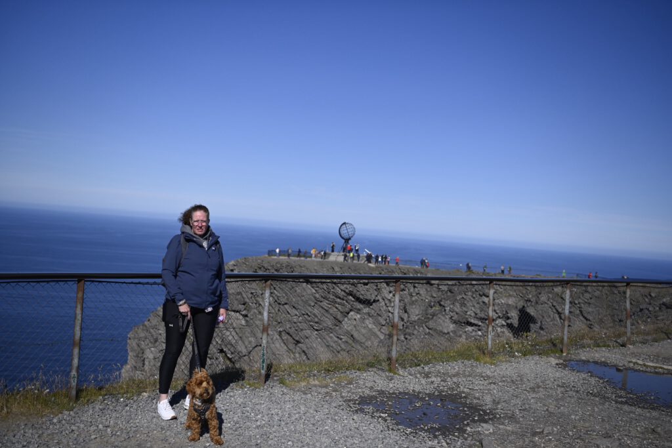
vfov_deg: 30.5
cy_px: 224
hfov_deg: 44.5
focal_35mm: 44
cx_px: 336
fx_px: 821
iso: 100
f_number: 3.2
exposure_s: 1/4000
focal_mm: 44
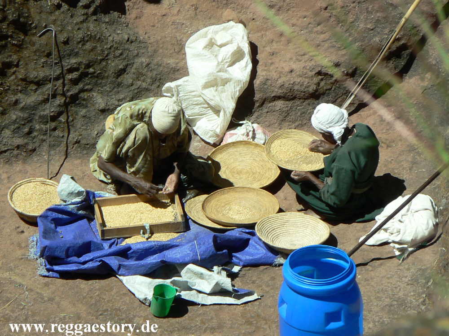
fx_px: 3734
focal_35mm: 288
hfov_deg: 6.9
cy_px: 168
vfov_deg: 5.2
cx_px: 224
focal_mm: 49.3
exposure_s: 1/400
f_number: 4.5
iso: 64
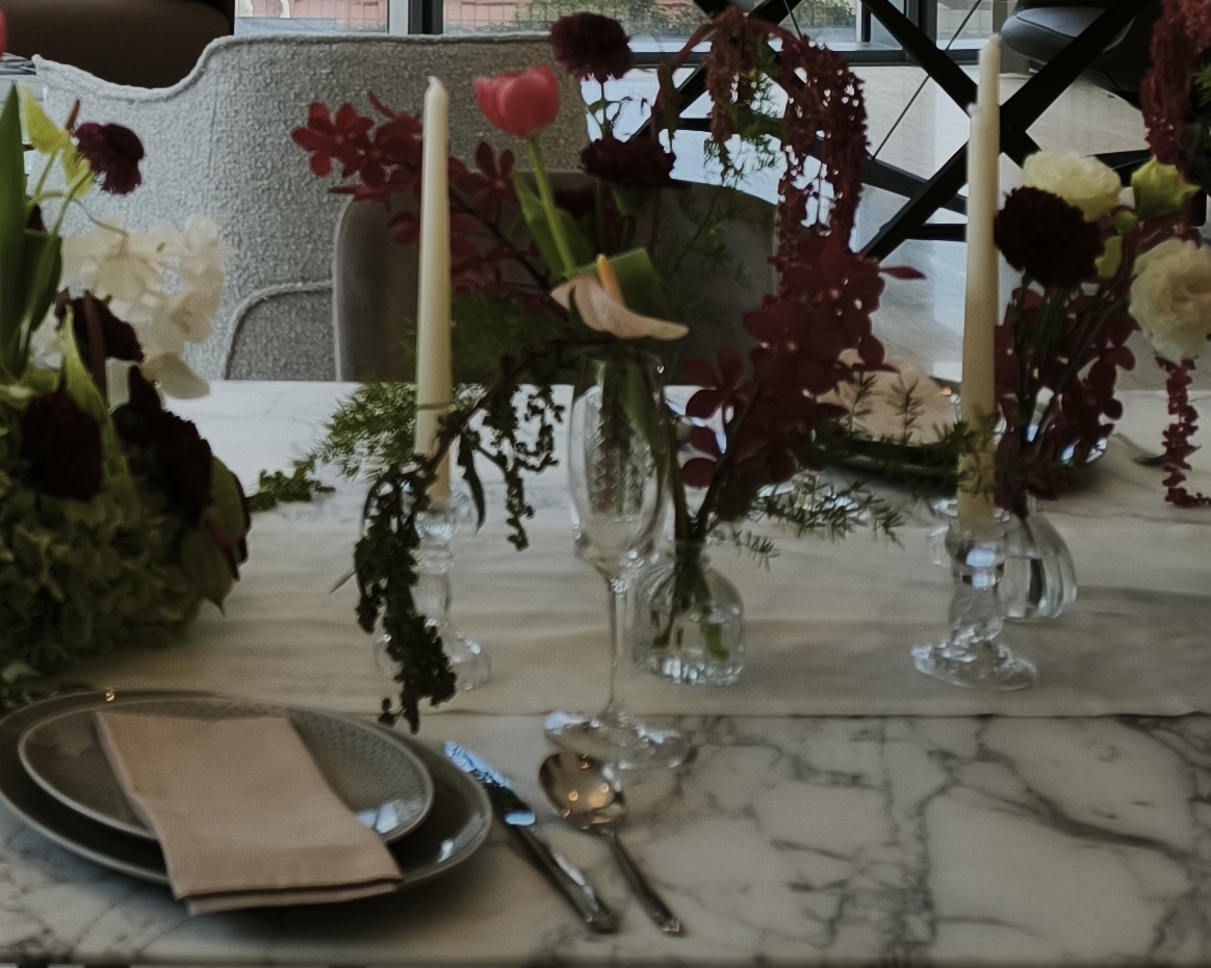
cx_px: -521
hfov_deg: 21.0
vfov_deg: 17.8
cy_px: -375
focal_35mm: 79
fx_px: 2831
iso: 50
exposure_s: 1/392
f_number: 1.62
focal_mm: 6.45
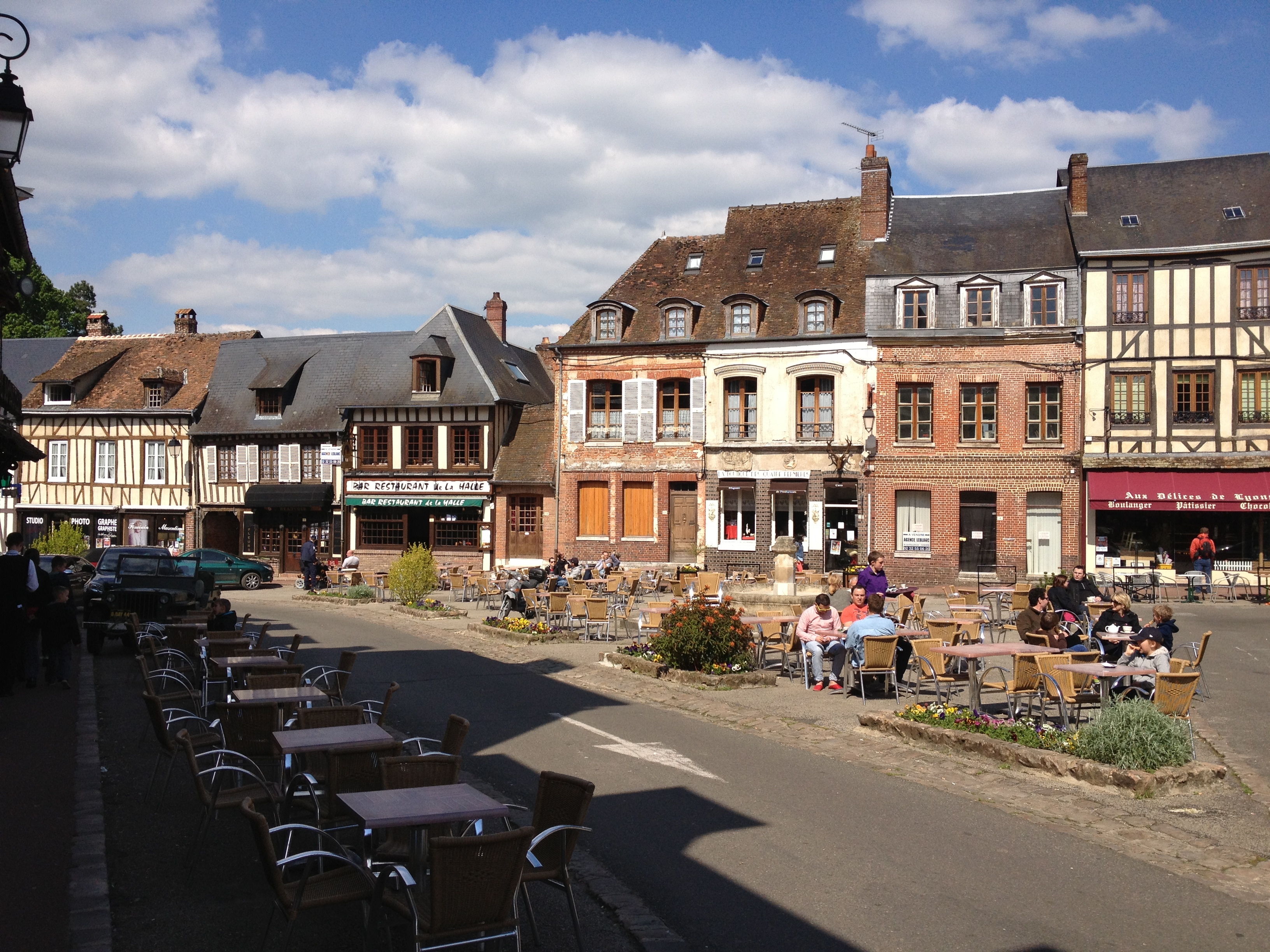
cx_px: 635
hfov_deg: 52.6
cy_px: 476
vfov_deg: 40.7
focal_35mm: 35
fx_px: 1284
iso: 50
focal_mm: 4.28
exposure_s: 1/2045
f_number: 2.4
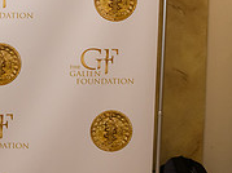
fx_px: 543
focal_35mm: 81
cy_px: 17
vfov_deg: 17.9
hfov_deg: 22.0
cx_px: -60
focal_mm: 26
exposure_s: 1/125
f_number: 4
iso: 1000
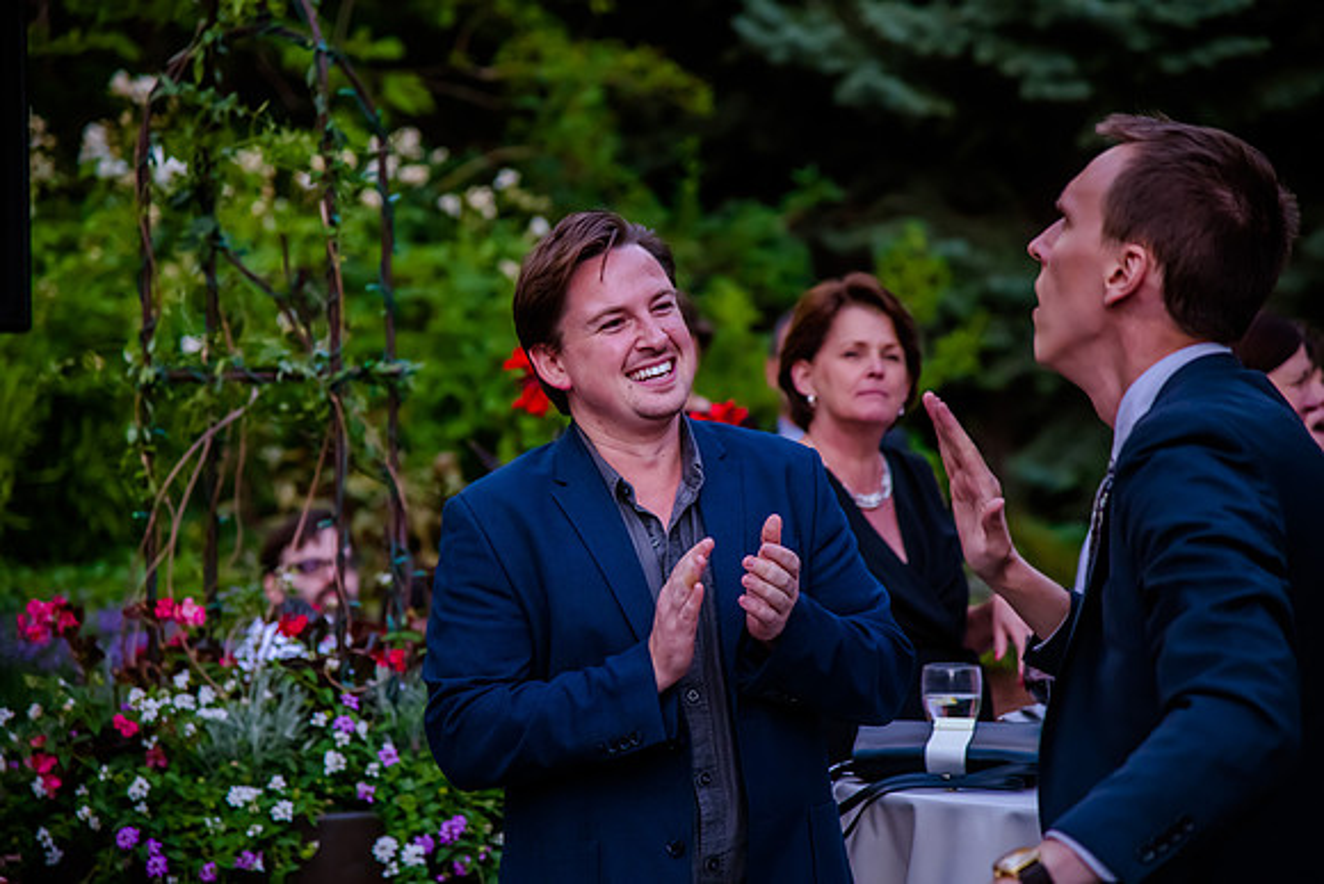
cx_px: 662
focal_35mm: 120
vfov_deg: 11.4
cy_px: 442
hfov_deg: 17.1
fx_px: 4414
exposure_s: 1/640
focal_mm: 120
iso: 3200
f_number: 4
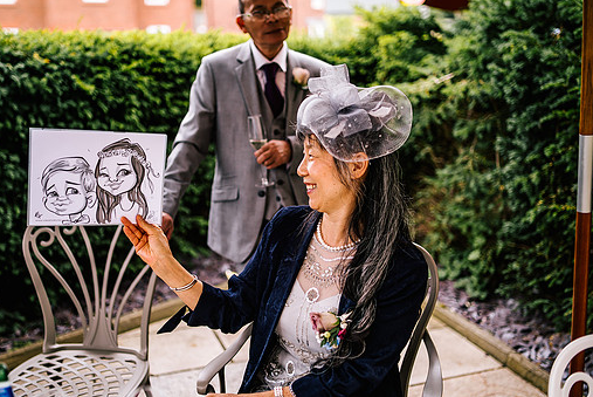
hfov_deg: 48.3
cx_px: 257
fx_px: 659
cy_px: 196
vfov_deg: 33.5
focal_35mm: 40
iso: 100
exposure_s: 1/400
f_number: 1.4
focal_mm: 35
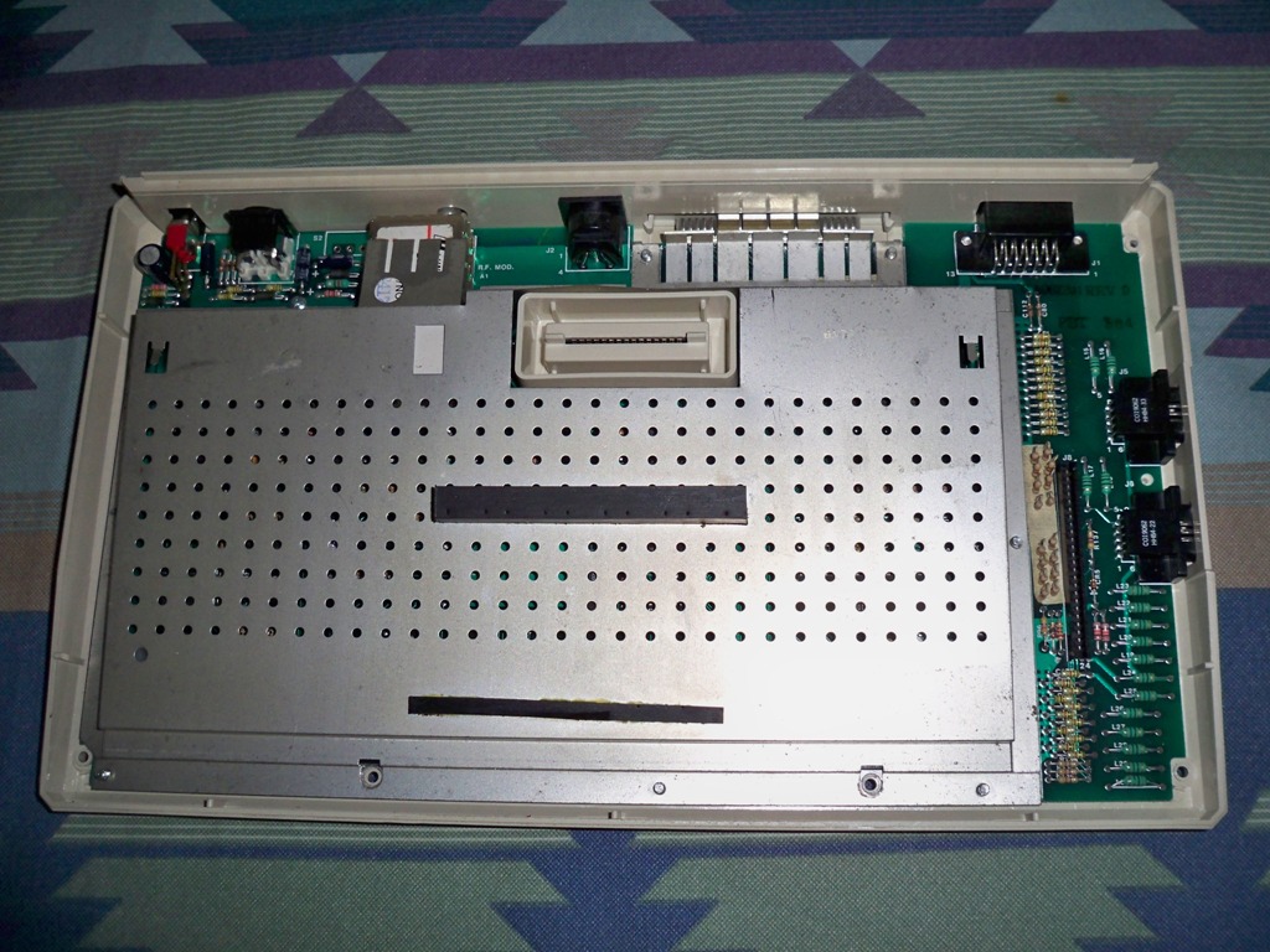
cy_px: 476
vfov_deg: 40.7
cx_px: 635
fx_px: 1284
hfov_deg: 52.6
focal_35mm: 35
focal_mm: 6.3
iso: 200
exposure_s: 1/60
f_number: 3.1
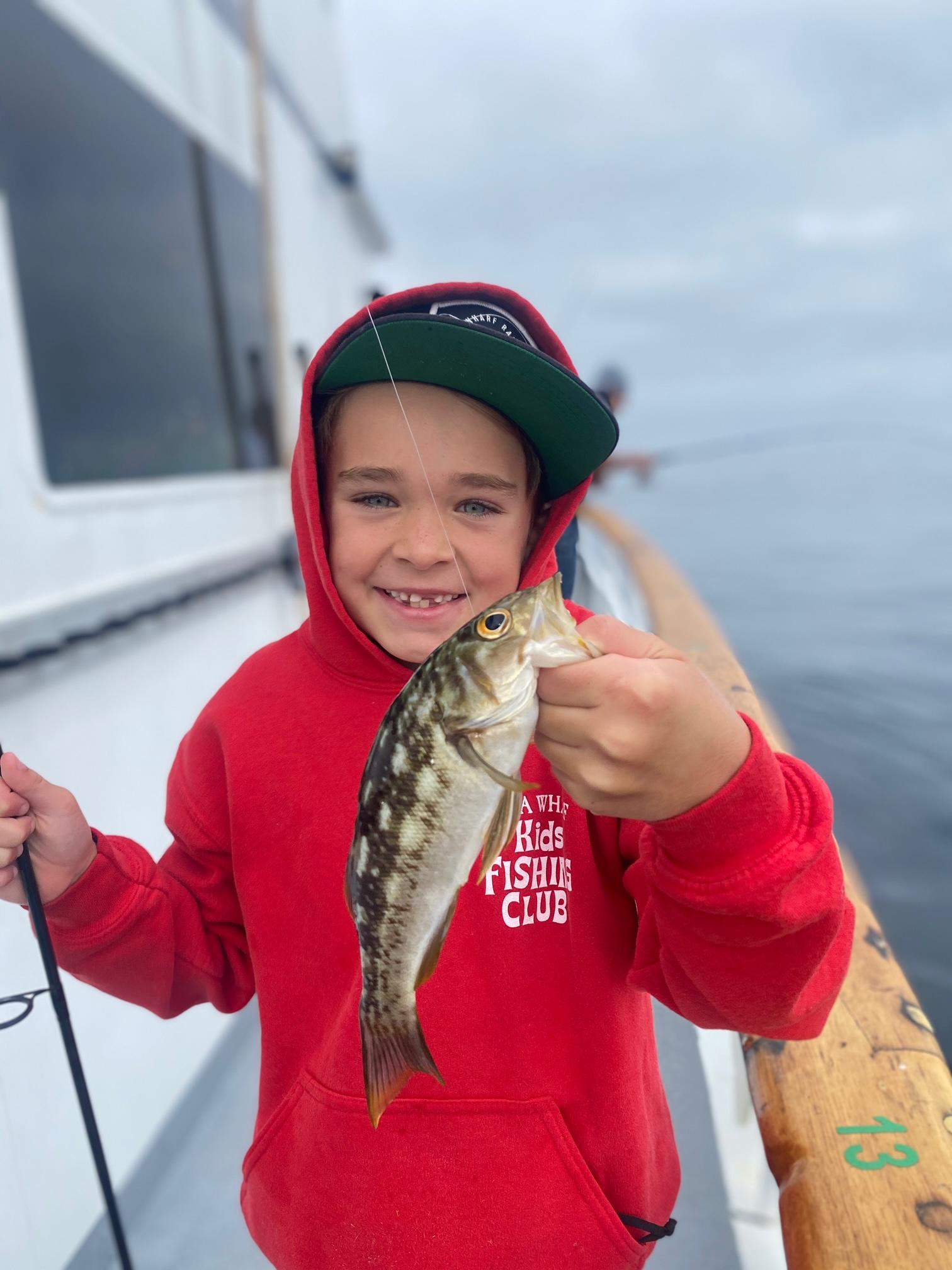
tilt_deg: -8.9
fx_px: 953
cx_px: 476
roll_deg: +3.0
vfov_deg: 67.3
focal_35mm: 26
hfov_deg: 53.1
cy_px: 635
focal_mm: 4.25
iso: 32
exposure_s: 1/919
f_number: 1.8
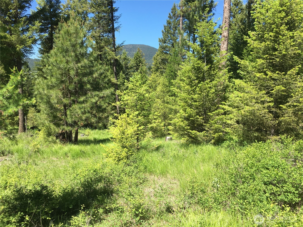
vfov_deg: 48.2
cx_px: 152
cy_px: 114
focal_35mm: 29
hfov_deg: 61.7
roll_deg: -1.5
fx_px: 254
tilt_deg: -9.1
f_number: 2.2
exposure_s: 1/699
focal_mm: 4.15
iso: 25
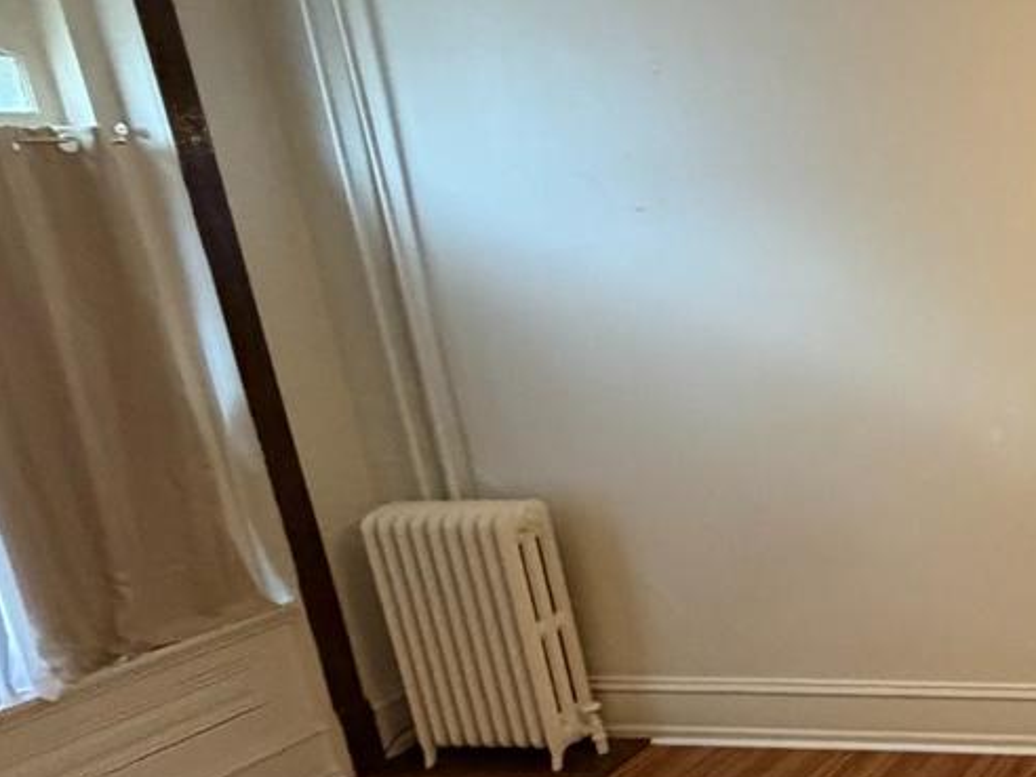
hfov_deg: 33.5
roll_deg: +3.2
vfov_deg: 35.0
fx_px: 1227
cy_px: 459
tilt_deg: -12.1
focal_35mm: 41
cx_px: 1343
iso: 500
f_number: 2.2
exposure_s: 1/60
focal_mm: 2.22
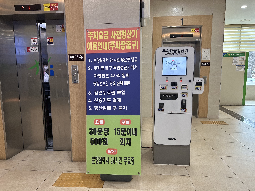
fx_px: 192
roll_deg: +0.6
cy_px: 96
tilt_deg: -7.5
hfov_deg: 67.3
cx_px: 128
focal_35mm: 26
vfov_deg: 53.1
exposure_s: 1/60
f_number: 1.5
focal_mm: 5.7
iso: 80
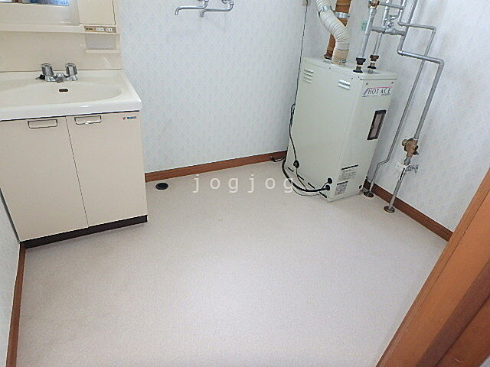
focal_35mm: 21
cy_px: 184
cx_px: 245
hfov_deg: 79.0
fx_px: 297
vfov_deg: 63.4
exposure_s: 1/30
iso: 400
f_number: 3.5
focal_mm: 3.7
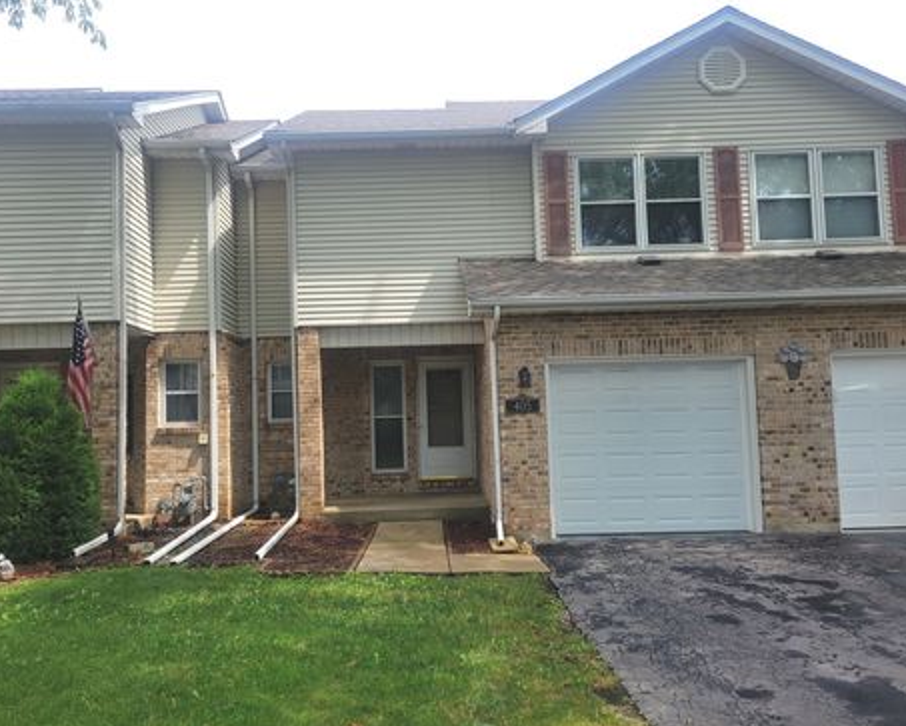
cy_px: 371
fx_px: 751
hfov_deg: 62.2
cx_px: 456
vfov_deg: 51.6
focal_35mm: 28
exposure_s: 1/1076
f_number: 1.8
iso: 40
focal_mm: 5.4
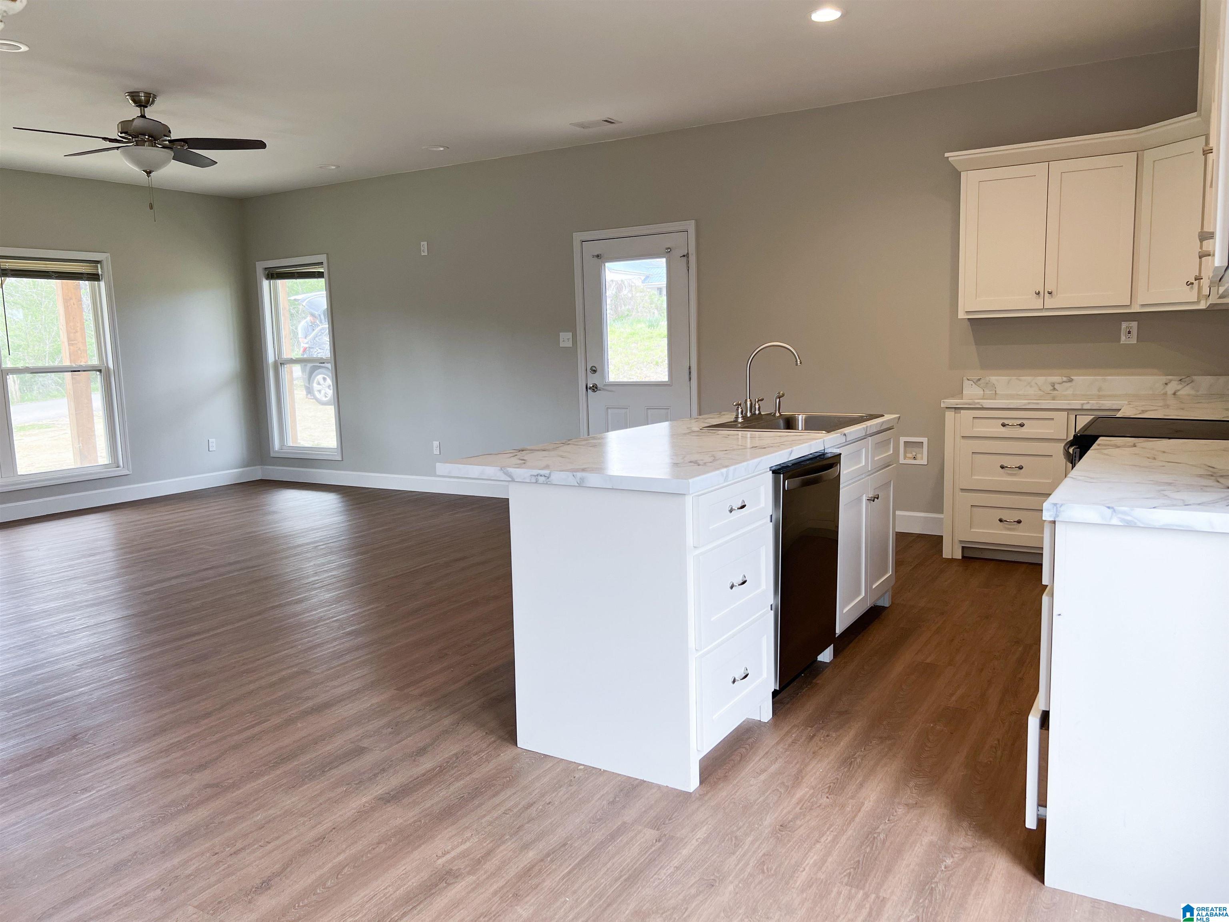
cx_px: 614
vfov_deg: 53.1
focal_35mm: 26
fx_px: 923
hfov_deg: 67.3
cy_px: 461
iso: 50
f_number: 1.5
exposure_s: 1/120
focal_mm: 5.7
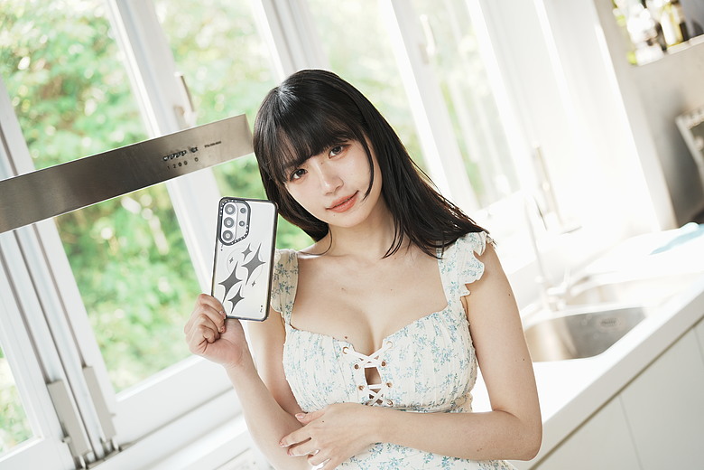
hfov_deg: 38.9
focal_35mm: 51
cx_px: 352
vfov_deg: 26.5
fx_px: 997
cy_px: 235
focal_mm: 51
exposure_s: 1/125
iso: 200
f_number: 2.8
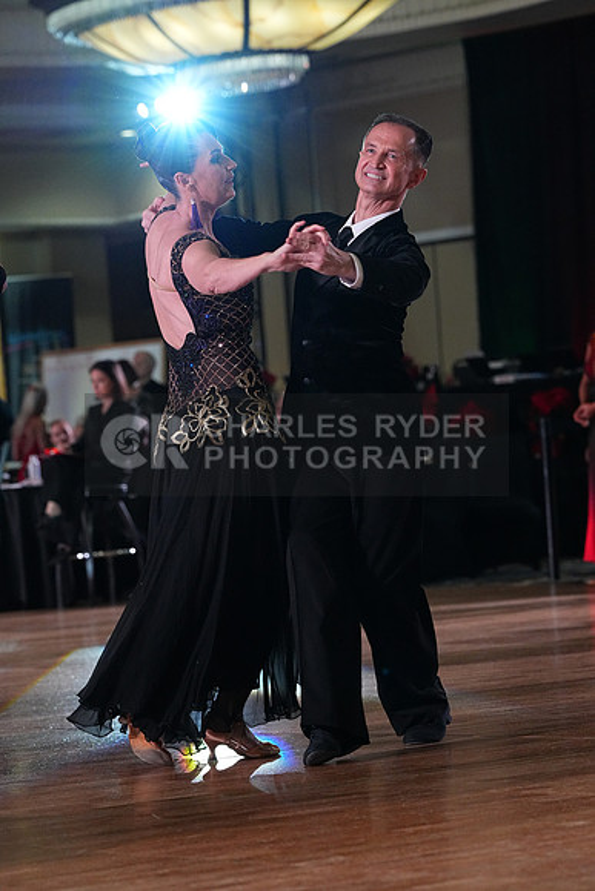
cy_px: 446
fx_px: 3791
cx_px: 298
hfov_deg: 9.0
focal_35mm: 153
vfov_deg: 13.4
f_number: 5.6
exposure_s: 1/400
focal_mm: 153
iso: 6400
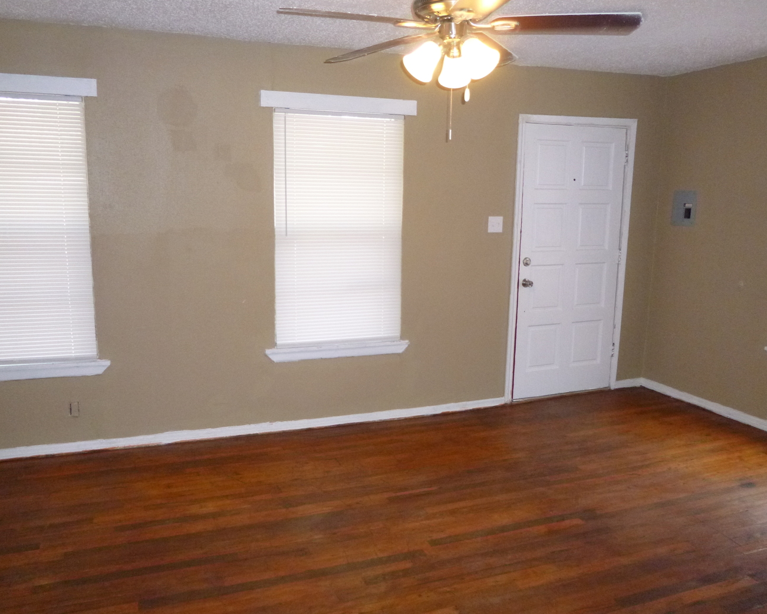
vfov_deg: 53.2
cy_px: 312
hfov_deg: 64.0
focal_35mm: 27
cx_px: 366
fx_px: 613
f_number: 3.1
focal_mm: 4.5
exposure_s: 1/60
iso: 400
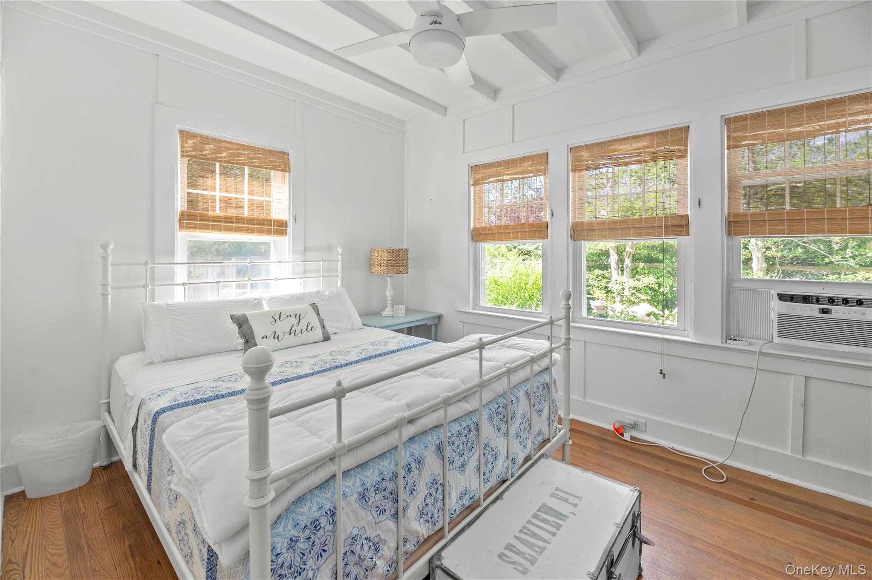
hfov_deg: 104.3
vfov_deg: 81.1
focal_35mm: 14
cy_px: 290
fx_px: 339
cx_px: 436
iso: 320
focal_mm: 14
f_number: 7.1
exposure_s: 1/15
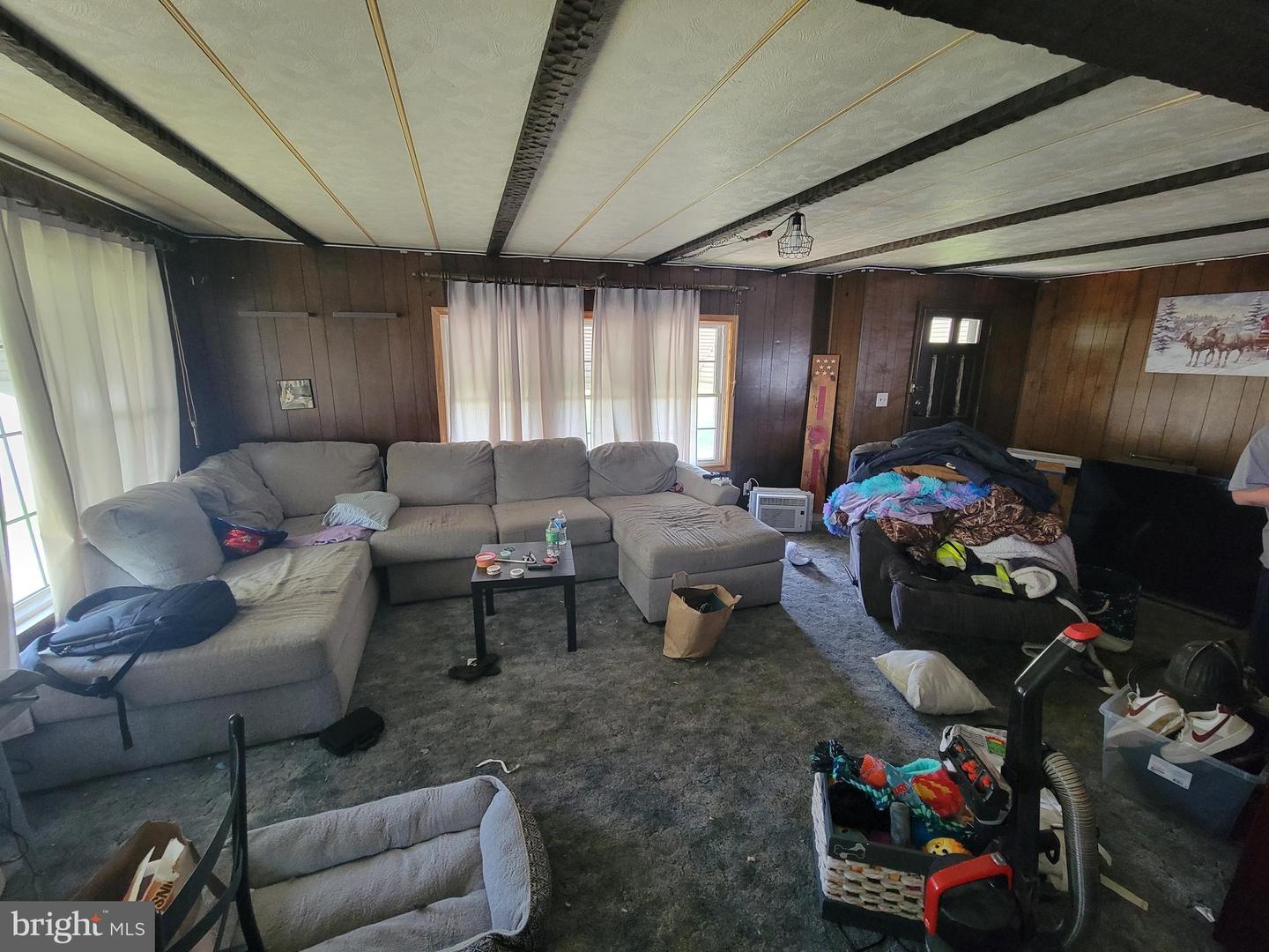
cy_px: 476
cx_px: 634
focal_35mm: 13
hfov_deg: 106.2
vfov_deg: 89.9
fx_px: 477
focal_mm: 2.2
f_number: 2.2
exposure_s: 1/40
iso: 320
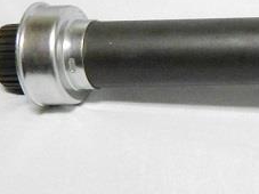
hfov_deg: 22.2
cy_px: 86
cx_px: 302
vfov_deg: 18.0
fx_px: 613
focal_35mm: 82
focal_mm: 5.6
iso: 3200
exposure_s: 1/100
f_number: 3.2
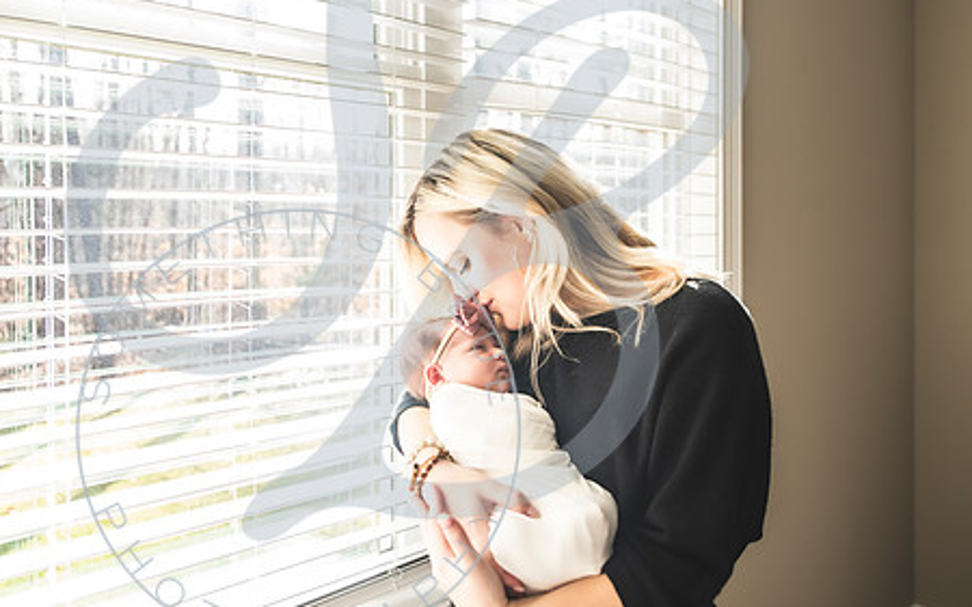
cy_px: 250
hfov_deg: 59.4
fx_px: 847
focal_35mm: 32
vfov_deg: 39.3
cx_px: 412
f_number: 2.8
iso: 160
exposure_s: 1/125
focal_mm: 24
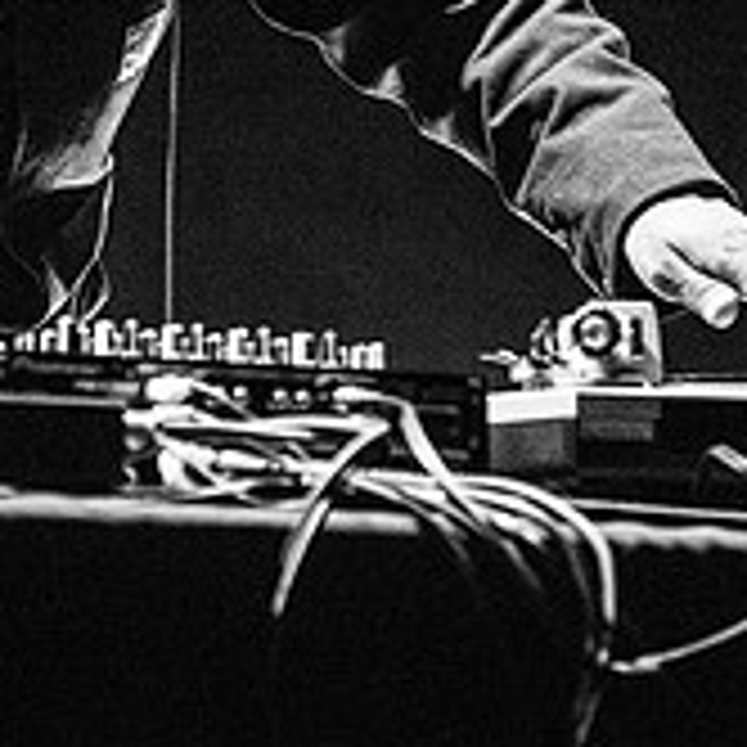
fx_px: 14478
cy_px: -29
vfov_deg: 3.0
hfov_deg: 3.0
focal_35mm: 593
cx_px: 112
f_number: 3.2
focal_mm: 200
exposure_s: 1/125
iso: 3200
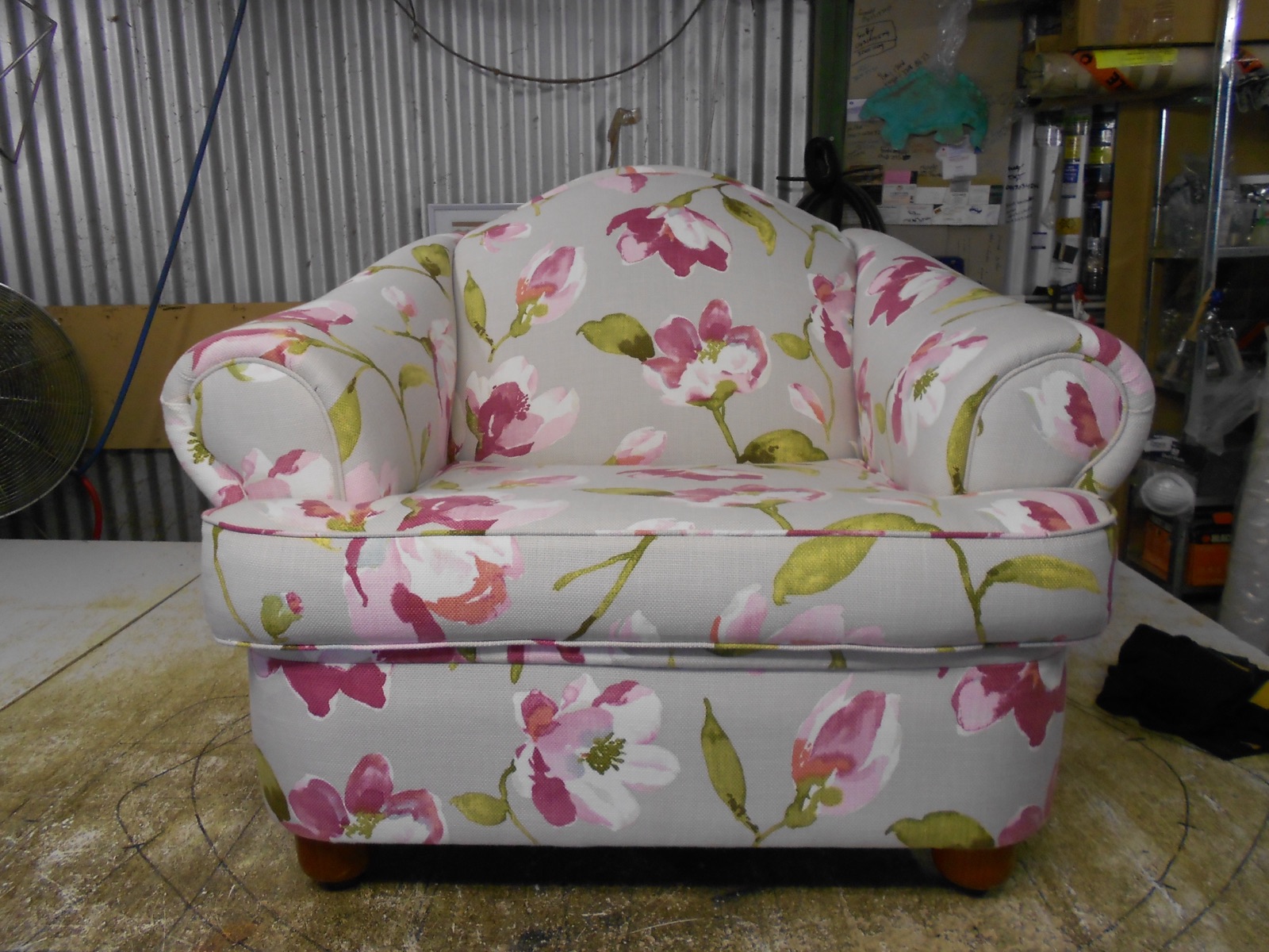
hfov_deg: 67.3
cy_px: 476
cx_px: 634
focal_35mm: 26
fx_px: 953
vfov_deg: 53.1
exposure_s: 1/30
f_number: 3.2
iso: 160
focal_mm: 4.6
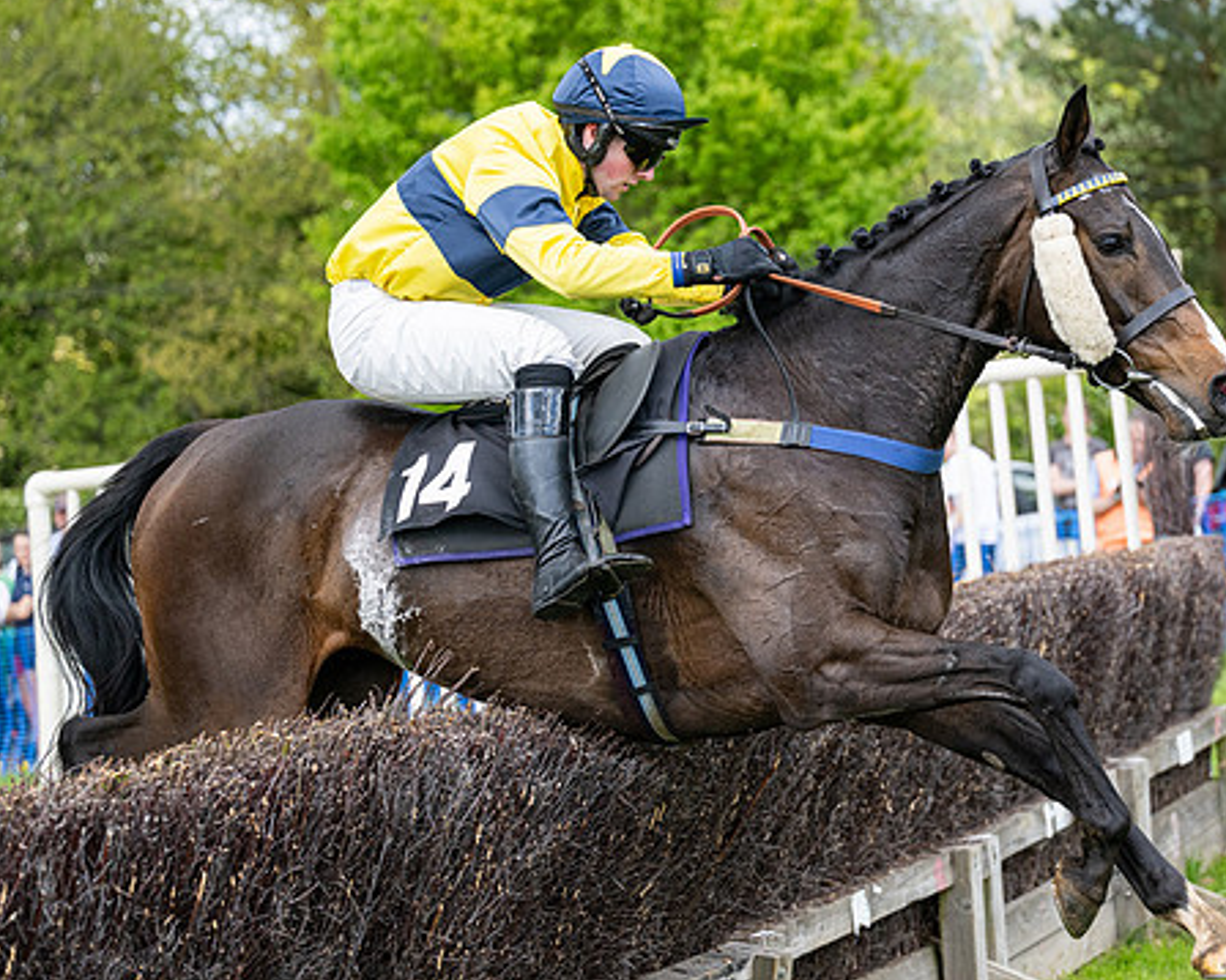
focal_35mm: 99
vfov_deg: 15.5
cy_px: 509
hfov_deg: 19.4
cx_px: 719
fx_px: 3591
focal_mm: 70
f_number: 2.8
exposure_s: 1/2500
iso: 400
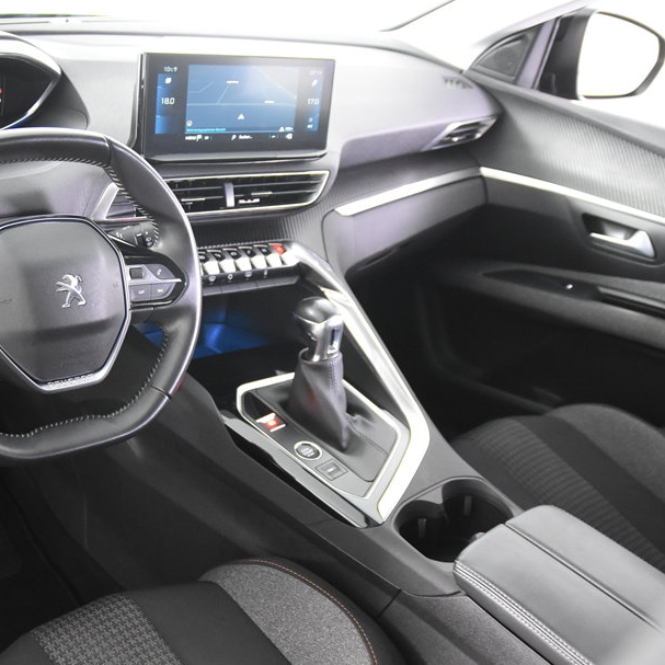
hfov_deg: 38.1
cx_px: 163
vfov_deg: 39.2
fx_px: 935
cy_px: 350
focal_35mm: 43
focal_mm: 20
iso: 4000
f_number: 2.8
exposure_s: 1/30
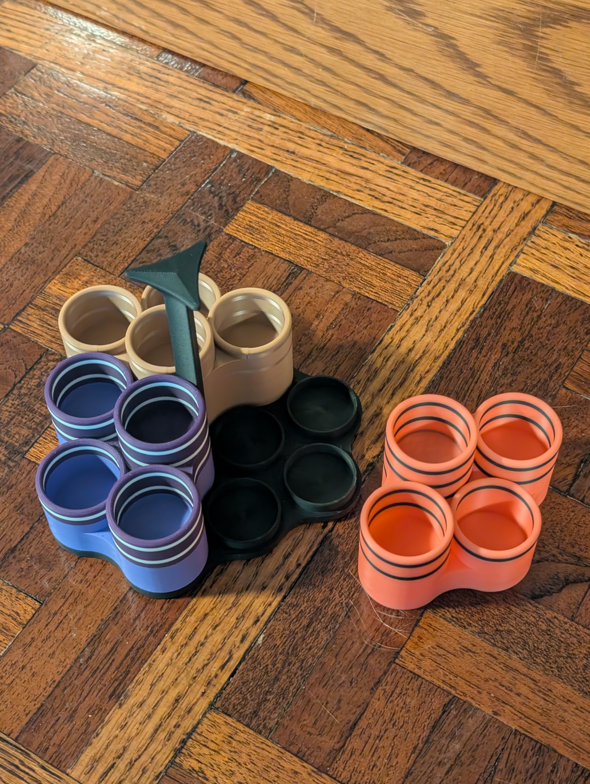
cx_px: 295
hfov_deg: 29.7
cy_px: 392
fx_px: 1111
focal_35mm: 49
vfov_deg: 38.9
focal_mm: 6.9
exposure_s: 1/30
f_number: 1.68
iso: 666
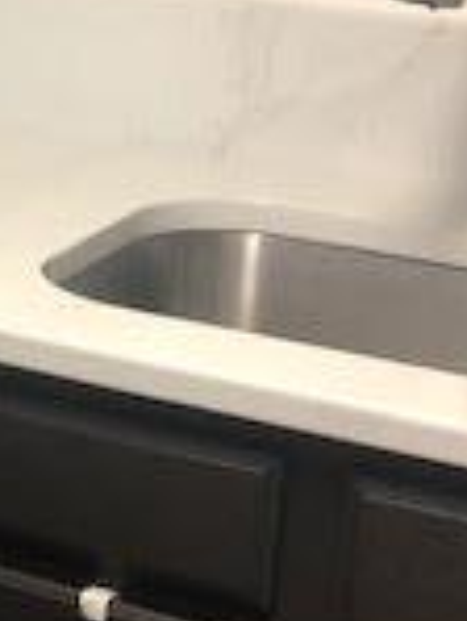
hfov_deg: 11.1
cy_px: 146
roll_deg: -1.2
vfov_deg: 16.3
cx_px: -513
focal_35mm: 120
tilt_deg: -13.4
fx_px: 2155
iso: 40
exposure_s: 1/15
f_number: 1.8
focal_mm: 3.99
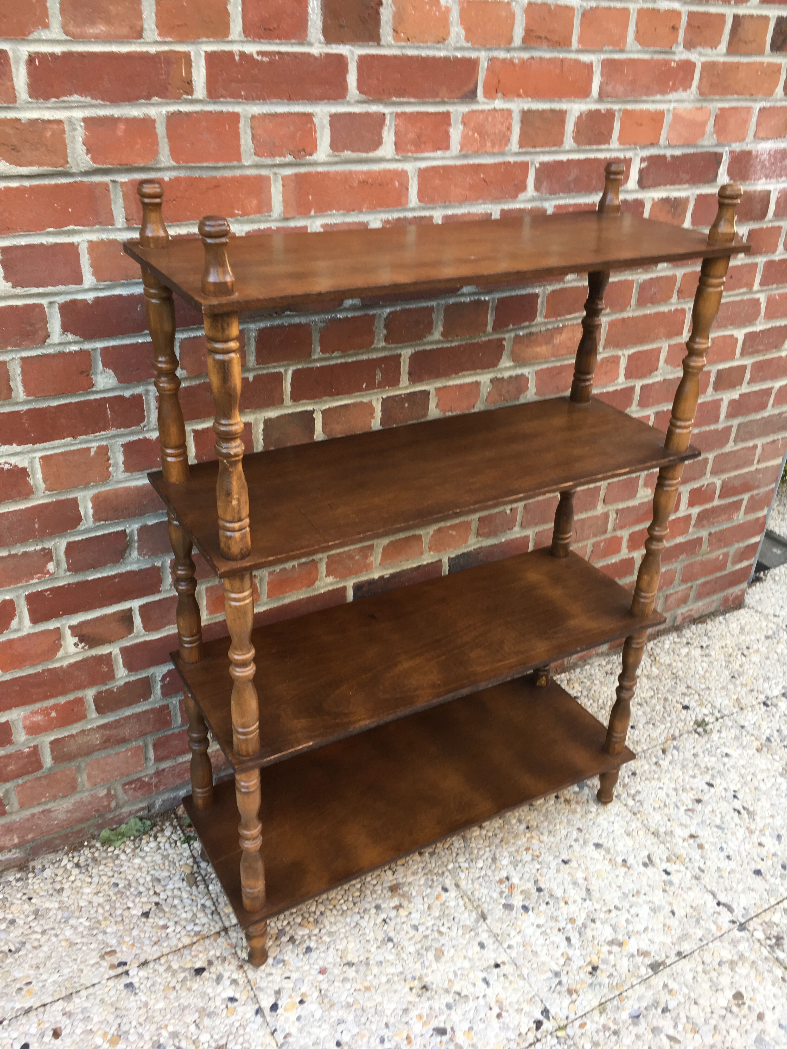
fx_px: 879
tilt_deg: -28.5
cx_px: 394
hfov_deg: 48.2
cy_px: 524
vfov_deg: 61.7
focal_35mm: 29
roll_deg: -2.8
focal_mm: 4.15
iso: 32
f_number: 2.2
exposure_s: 1/50
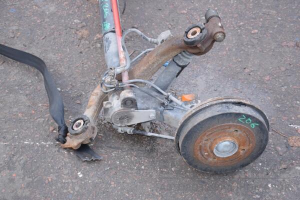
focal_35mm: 68
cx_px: 150
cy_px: 100
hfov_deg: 29.9
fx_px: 562
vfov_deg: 20.2
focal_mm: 45
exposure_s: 1/125
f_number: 4.8
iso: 800
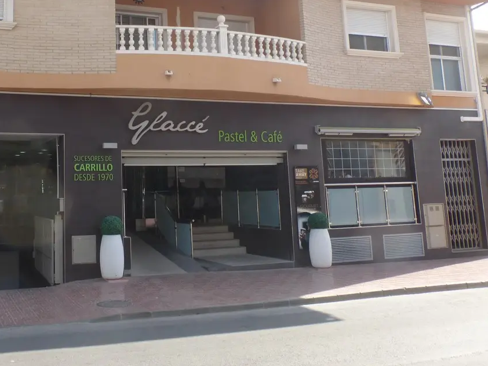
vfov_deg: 37.1
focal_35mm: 38
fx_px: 536
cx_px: 119
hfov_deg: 47.1
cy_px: 109
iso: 100
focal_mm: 4.3
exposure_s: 1/250
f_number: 4
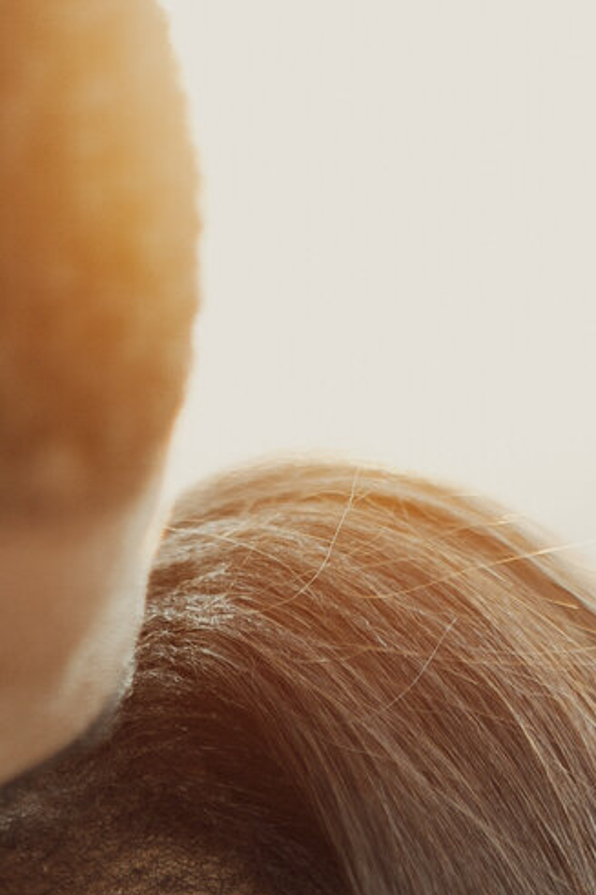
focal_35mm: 163
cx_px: 169
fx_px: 4050
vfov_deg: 12.0
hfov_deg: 8.4
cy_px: 1342
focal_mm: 50
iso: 200
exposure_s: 1/125
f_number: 2
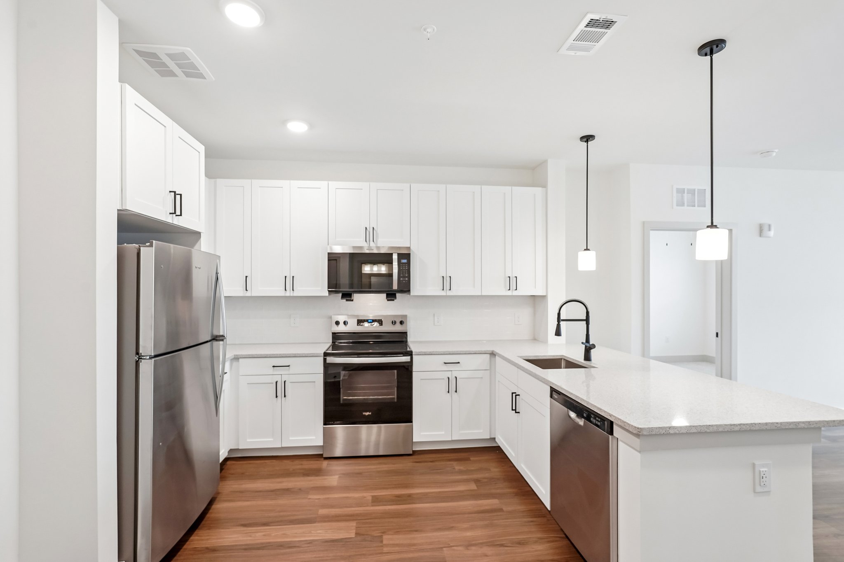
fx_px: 375
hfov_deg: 96.7
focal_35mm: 16
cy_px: 281
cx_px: 422
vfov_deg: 73.7
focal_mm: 16
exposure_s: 1/25
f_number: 8
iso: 800
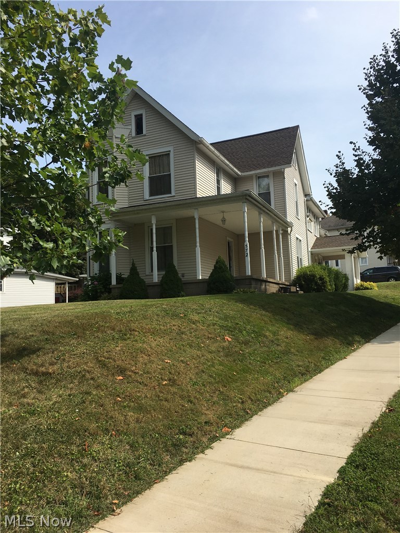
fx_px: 447
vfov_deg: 61.7
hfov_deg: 48.2
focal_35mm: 29
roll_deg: +3.1
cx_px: 200
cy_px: 266
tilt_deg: +5.9
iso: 25
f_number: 2.2
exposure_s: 1/1538
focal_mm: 4.15
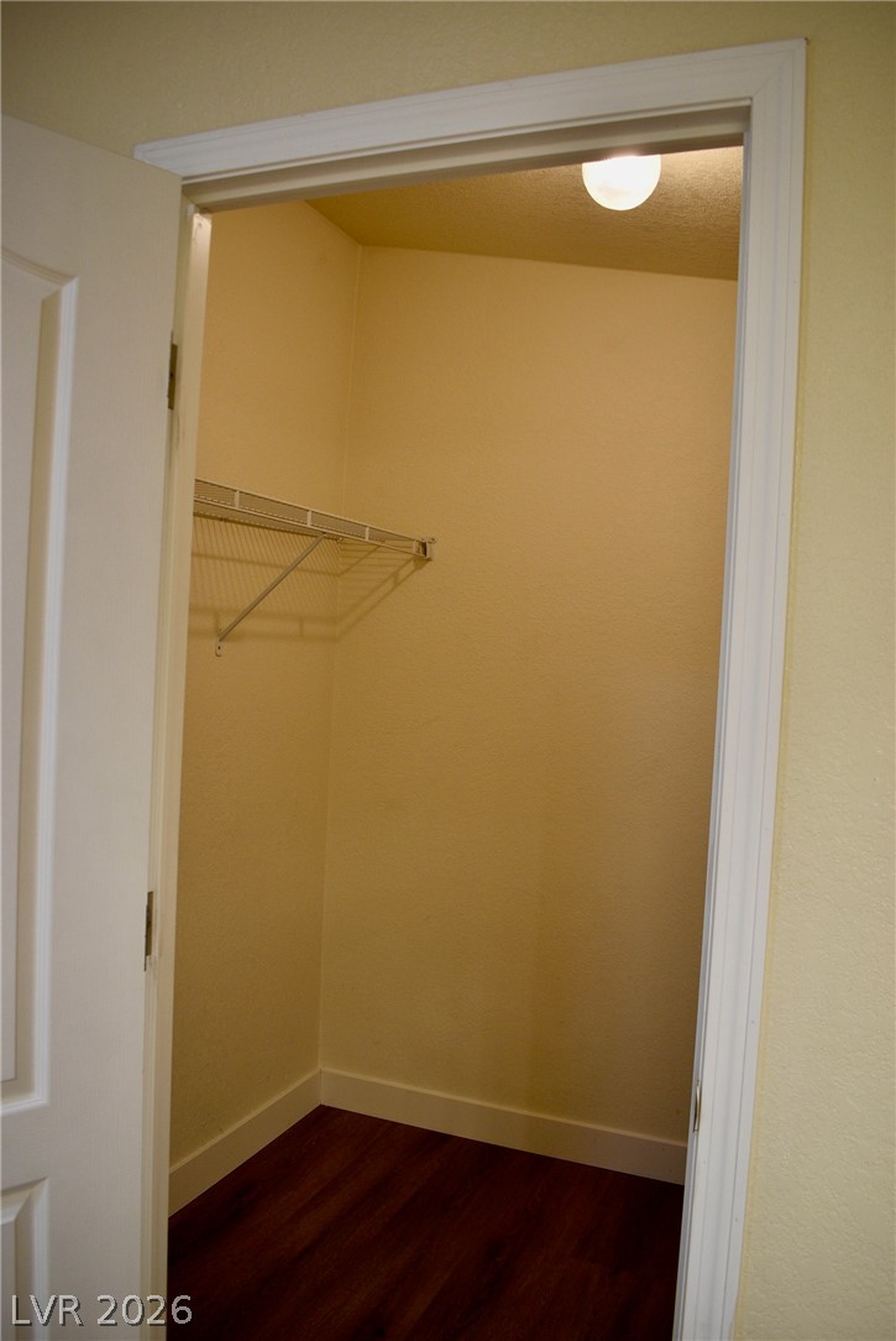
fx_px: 1006
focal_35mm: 27
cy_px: 670
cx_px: 448
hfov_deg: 48.0
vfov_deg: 67.3
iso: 400
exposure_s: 1/60
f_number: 4
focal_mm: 18
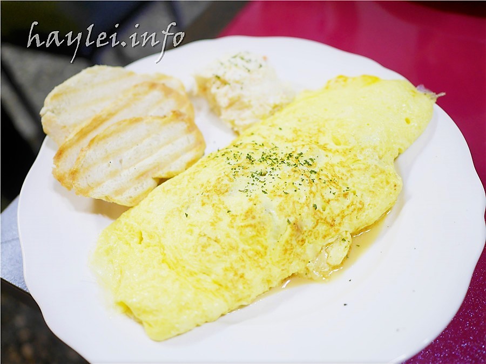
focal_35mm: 30
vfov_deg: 46.8
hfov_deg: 60.0
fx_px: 421
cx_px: 243
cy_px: 182
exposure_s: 1/80
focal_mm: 15
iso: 200
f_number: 1.8
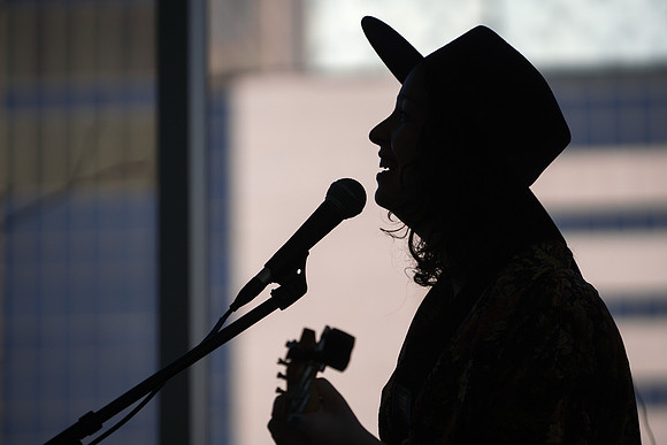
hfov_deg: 9.8
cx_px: 344
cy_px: 217
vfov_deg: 6.5
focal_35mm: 210
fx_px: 3899
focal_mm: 200
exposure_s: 1/5000
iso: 500
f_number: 4.5
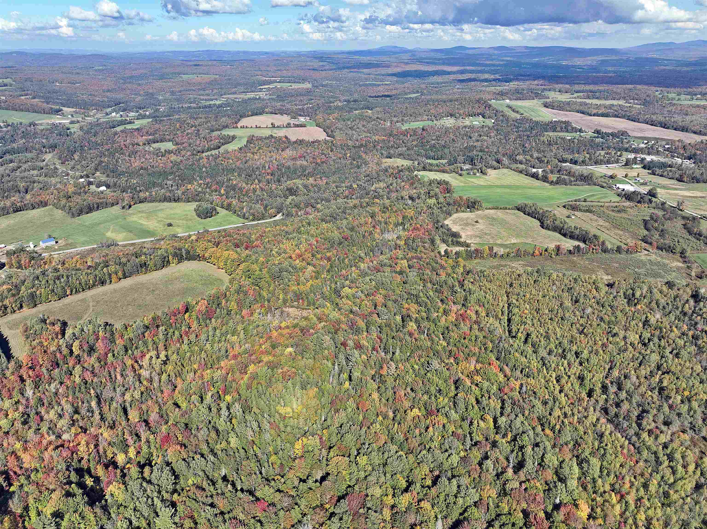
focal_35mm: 24
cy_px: 264
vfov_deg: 56.8
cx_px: 354
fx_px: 490
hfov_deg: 71.6
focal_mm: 12.29
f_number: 2.8
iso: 110
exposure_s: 1/1600
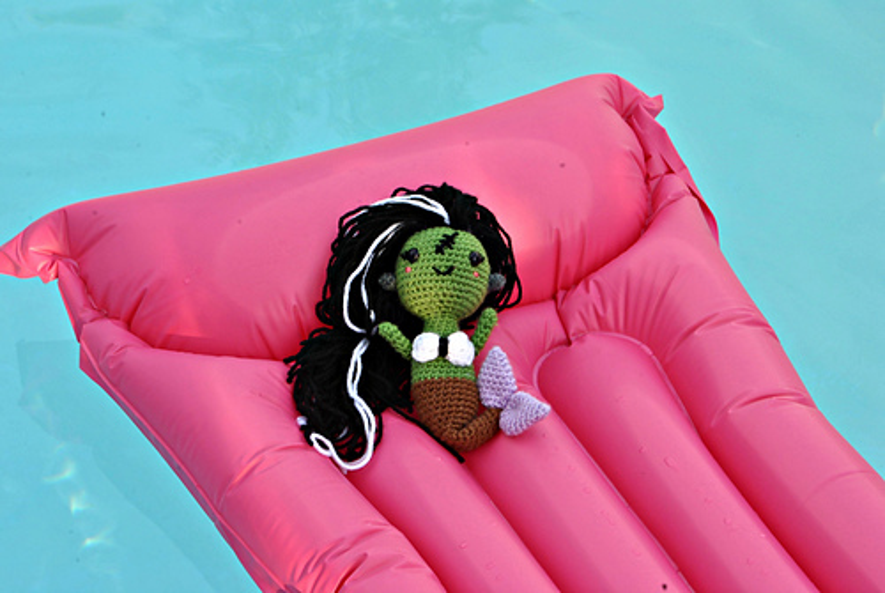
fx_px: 2031
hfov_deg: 24.6
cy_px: 296
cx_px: 442
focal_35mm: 82
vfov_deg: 16.6
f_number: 18
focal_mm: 55
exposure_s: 1/30
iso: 200
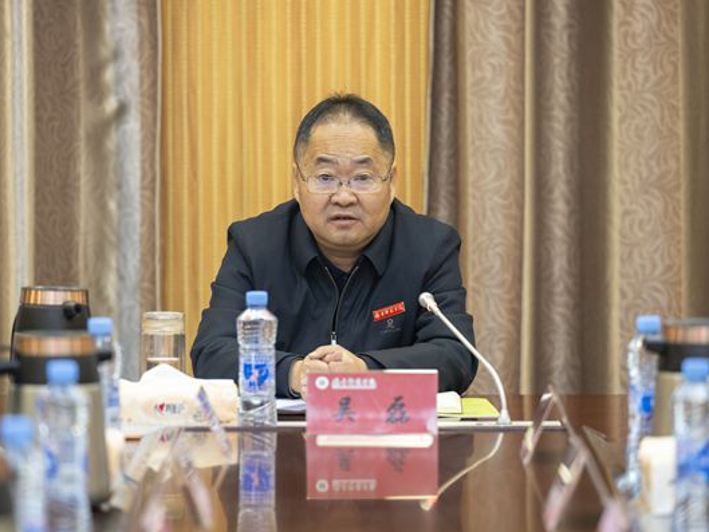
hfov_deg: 9.1
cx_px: 366
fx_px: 4466
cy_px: 267
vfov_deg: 6.8
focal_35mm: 218
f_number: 3.5
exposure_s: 1/160
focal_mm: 200
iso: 1000
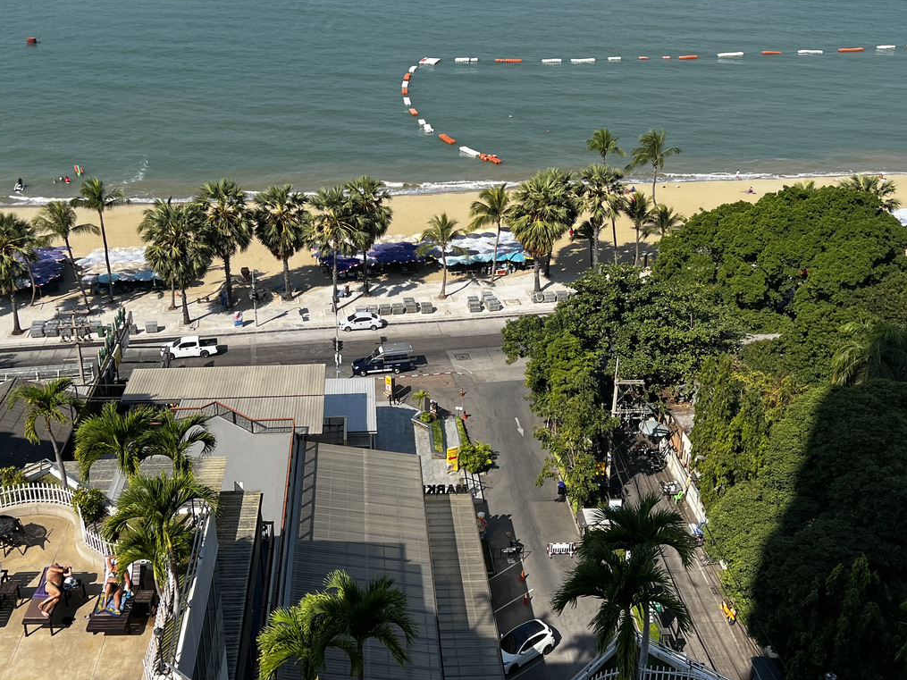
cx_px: 407
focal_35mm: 41
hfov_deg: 45.7
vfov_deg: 35.1
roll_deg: +0.2
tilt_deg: -24.0
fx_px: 1074
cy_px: 323
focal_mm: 5.7
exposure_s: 1/3704
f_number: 1.5
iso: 50
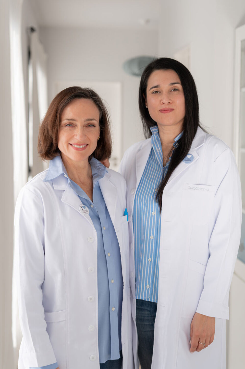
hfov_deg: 22.2
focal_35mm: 61
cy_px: 184
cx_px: 122
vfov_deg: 32.9
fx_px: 624
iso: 100
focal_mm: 61
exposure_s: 1/640
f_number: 2.8
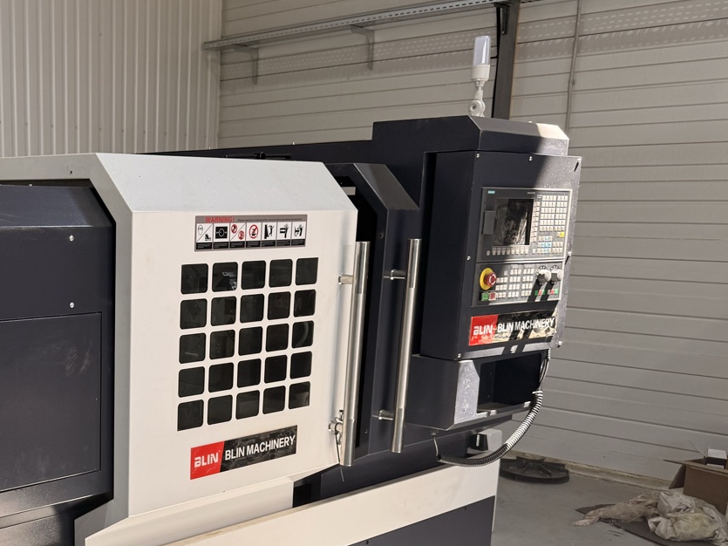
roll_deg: -0.4
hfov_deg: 38.8
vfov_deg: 30.7
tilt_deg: -12.1
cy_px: 437
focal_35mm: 46
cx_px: 95
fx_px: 967
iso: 64
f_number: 1.78
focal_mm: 6.76
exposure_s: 1/100
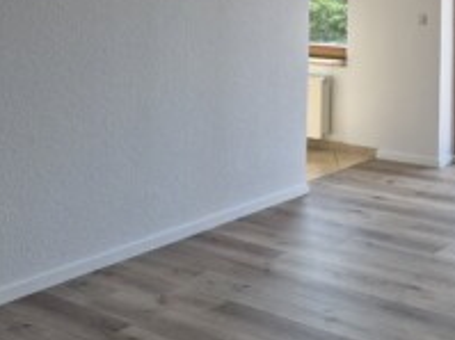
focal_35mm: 55
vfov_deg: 24.8
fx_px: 722
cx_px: 502
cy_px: -30
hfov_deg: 31.1
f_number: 1.8
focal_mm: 5.4
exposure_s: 1/204
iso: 25
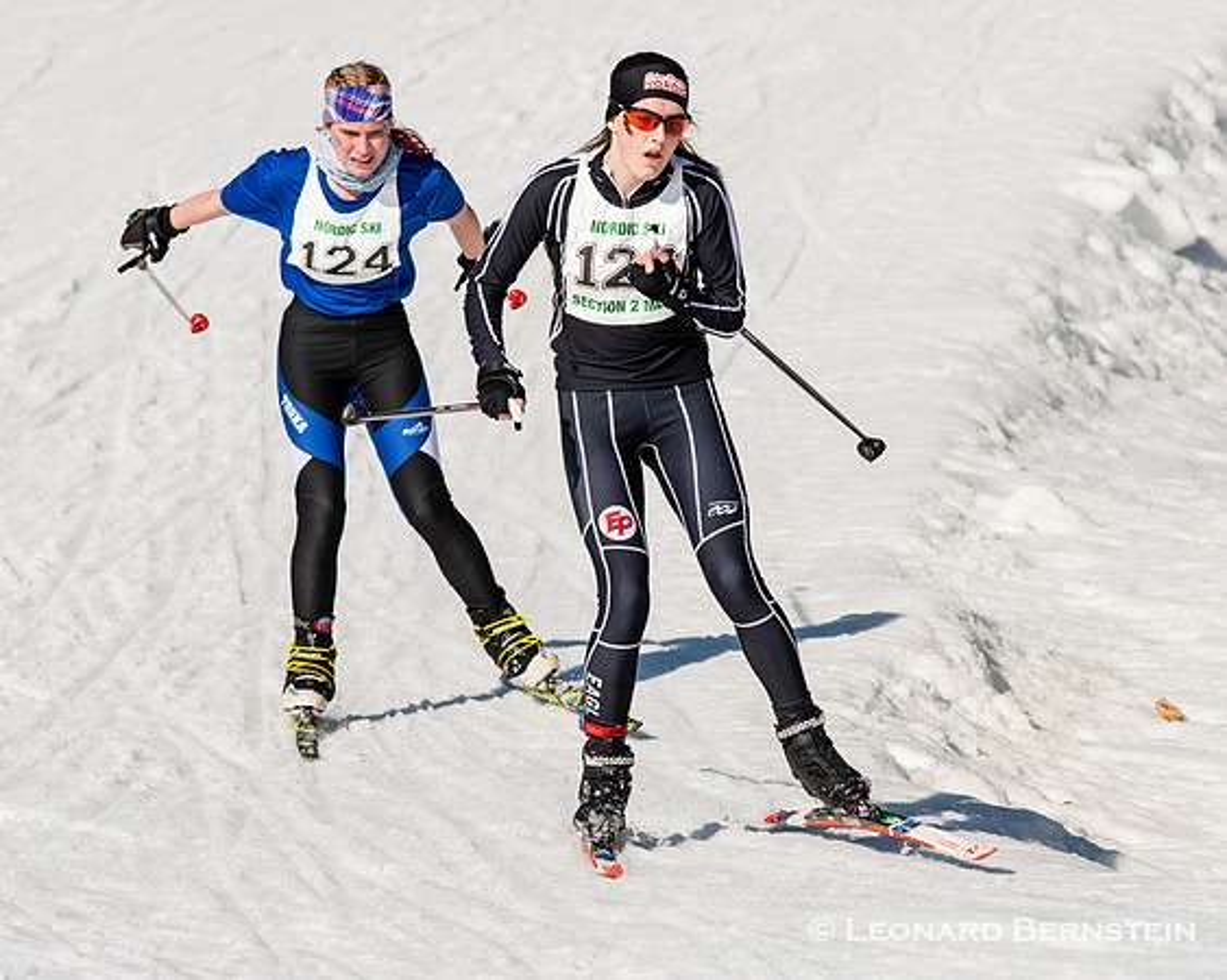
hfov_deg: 3.8
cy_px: 490
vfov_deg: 3.1
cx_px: 603
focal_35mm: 507
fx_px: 18398
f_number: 7.1
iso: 400
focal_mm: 300
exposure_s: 1/2000
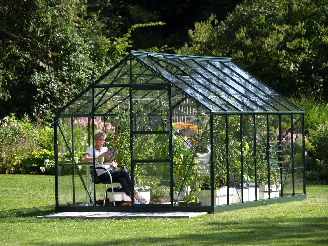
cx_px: 164
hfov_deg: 10.3
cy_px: 123
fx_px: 1819
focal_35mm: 192
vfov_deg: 7.7
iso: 100
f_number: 4
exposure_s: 1/400
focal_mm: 96
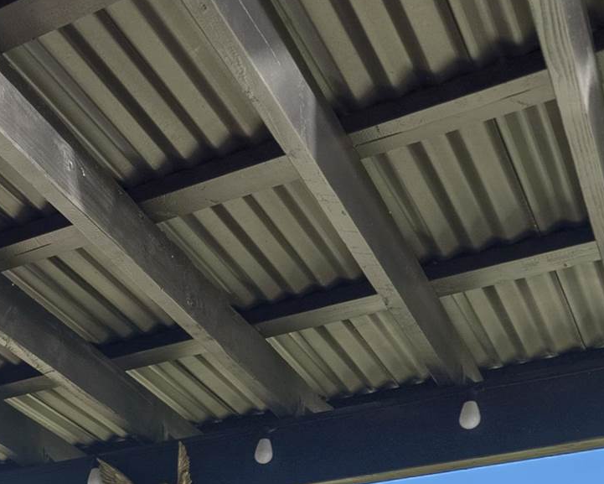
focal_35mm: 64
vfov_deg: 20.1
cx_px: -23
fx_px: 1144
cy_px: 756
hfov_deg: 27.6
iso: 100
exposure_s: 1/60
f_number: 4
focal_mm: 16
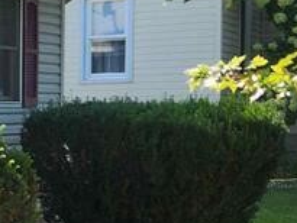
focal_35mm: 115
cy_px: 149
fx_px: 987
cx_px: -267
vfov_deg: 12.9
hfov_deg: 14.6
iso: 20
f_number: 1.8
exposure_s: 1/365
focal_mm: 5.4
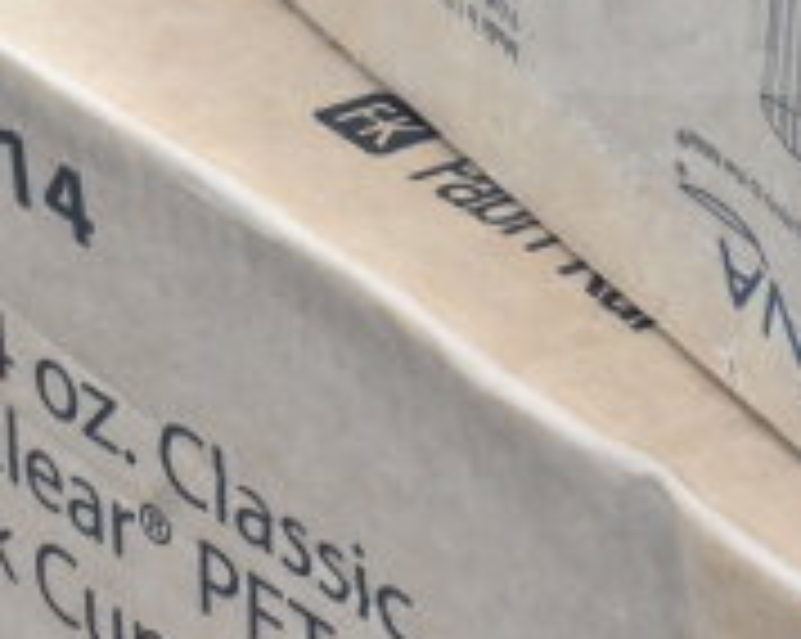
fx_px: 5494
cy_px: -263
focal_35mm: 232
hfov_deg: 8.3
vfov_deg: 6.6
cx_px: 796
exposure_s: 1/800
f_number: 14
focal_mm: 48
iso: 6400
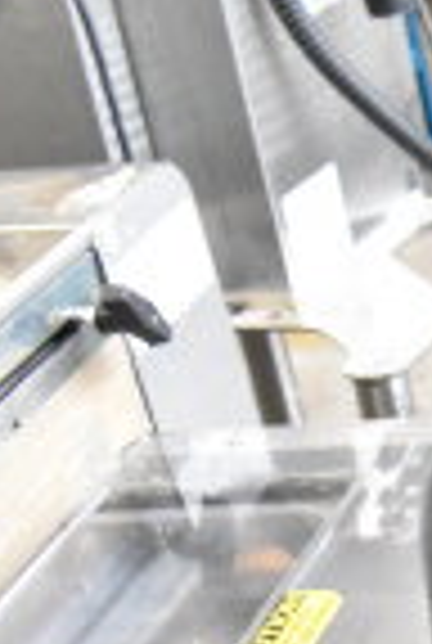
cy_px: 678
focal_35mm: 115
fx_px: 2060
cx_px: 1278
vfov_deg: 17.3
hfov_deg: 9.5
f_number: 7.1
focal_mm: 18
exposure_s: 1/200
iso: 6400
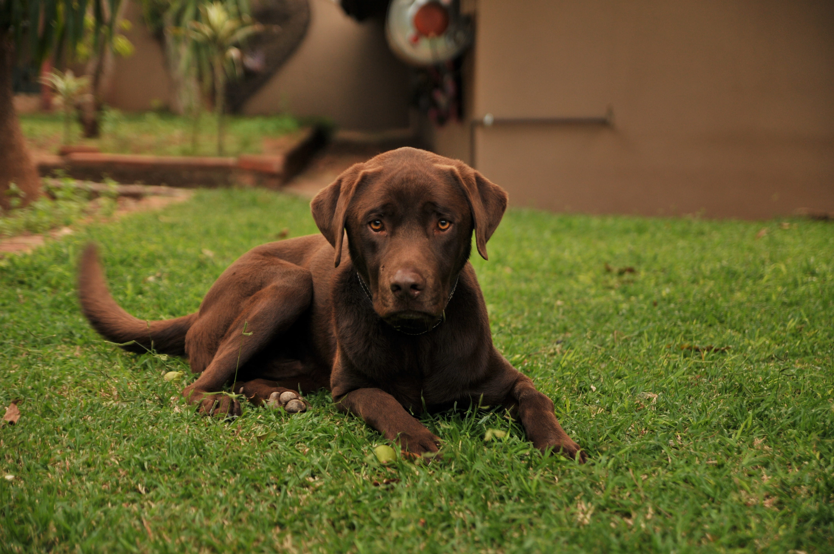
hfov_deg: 41.2
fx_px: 1111
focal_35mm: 48
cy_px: 277
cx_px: 417
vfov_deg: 28.0
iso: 250
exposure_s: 1/125
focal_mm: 32
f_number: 2.8
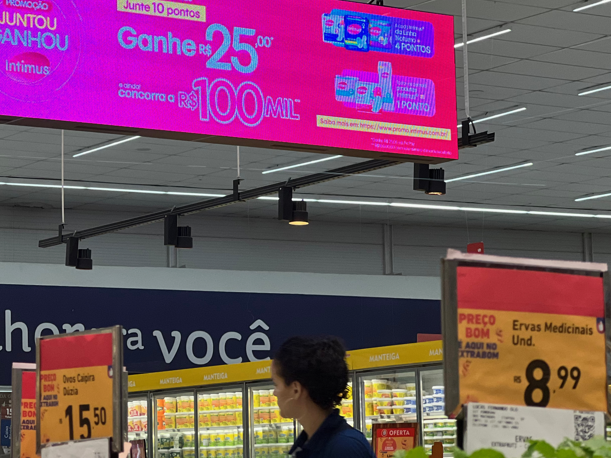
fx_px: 2241
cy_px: 239
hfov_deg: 15.5
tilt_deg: +7.2
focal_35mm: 127
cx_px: 165
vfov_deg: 11.7
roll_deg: +0.7
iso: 125
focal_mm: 9
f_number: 2.8
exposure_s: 1/120
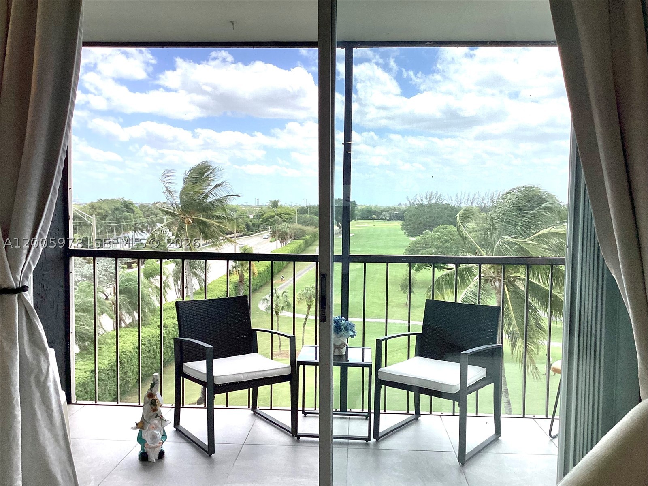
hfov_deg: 58.4
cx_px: 324
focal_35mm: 31
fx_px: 580
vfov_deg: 45.4
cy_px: 243
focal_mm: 3.3
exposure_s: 1/867
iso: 25
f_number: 2.4
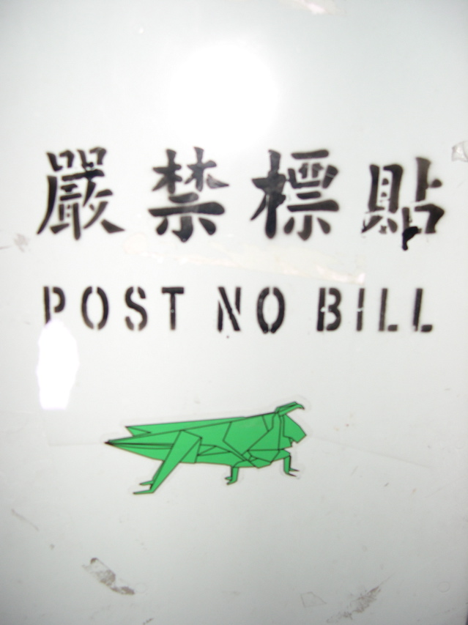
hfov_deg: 37.7
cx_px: 234
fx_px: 686
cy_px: 312
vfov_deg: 49.0
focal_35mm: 38
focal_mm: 8
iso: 100
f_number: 2.8
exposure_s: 1/60
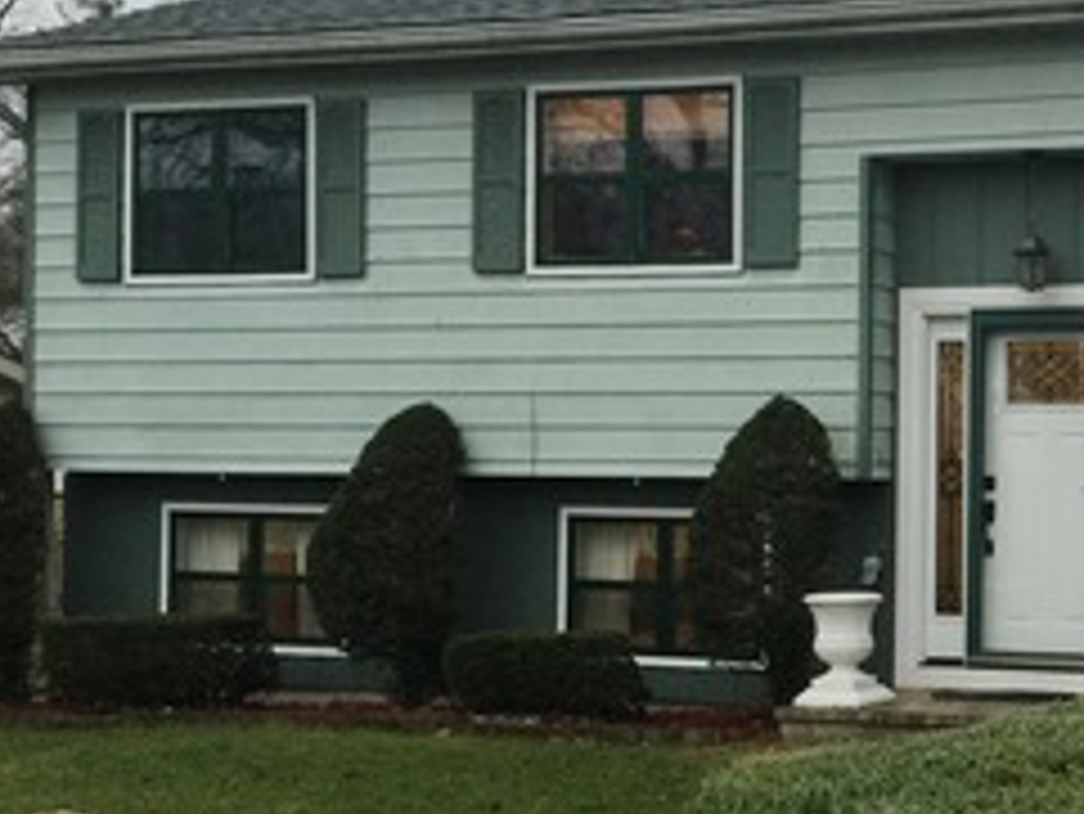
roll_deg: -1.2
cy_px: 486
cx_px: 1295
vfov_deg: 19.1
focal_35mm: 77
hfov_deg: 23.2
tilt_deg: +0.3
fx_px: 2412
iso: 32
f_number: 2.2
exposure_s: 1/15
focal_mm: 4.15
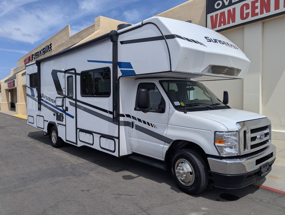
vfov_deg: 53.1
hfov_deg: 67.2
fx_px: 214
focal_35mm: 26
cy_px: 105
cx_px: 138
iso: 47
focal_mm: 6.81
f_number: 1.85
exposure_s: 1/5650
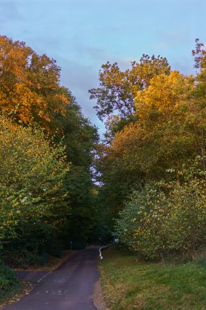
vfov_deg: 36.3
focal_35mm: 55
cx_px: 103
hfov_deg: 24.6
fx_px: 472
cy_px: 155
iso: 400
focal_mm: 55
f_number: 1.8
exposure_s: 1/160
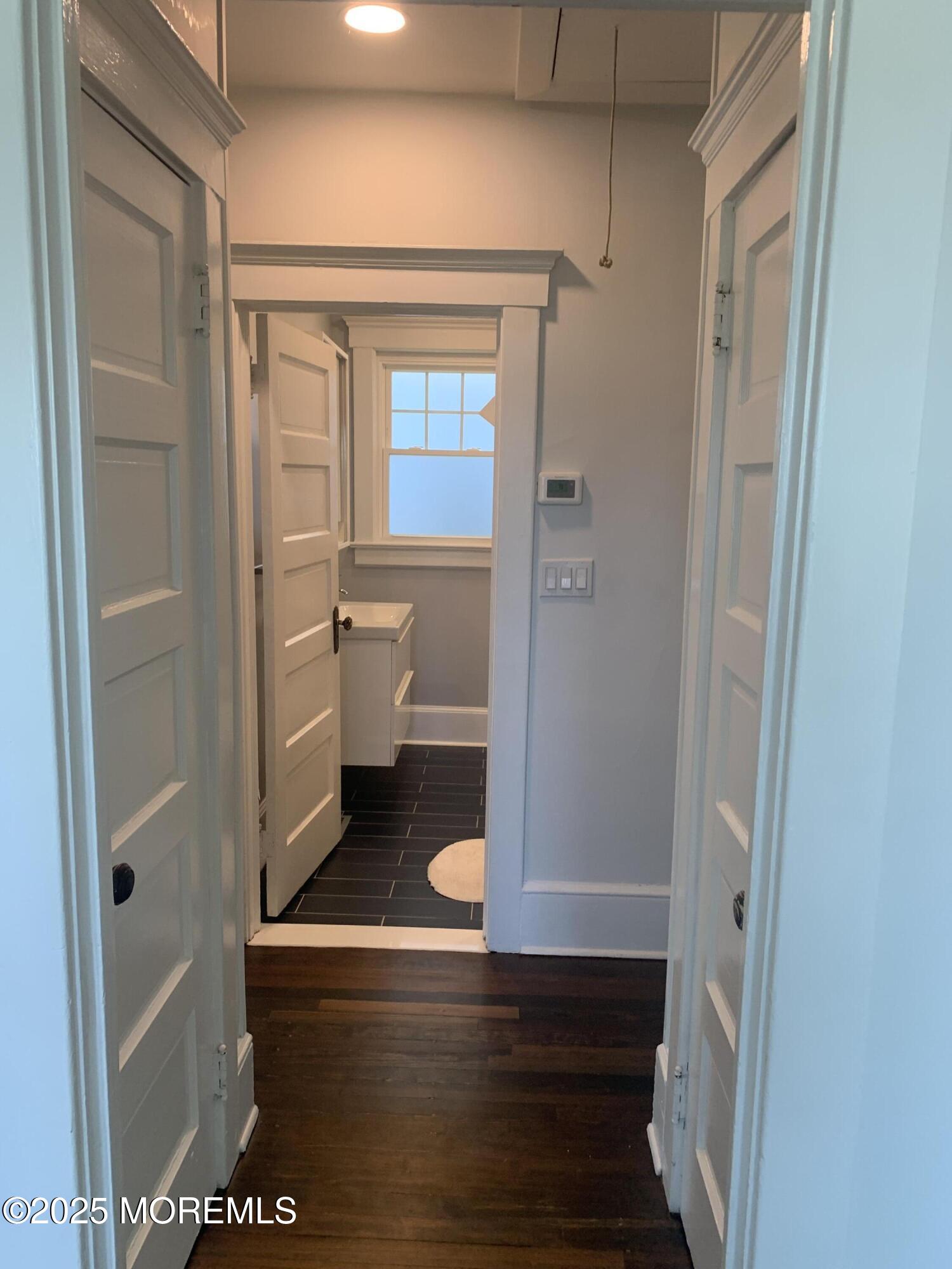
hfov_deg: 53.1
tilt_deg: -4.9
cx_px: 476
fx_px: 953
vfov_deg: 67.3
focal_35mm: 26
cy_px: 634
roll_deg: -2.8
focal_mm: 4.25
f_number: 1.8
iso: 80
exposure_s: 1/121
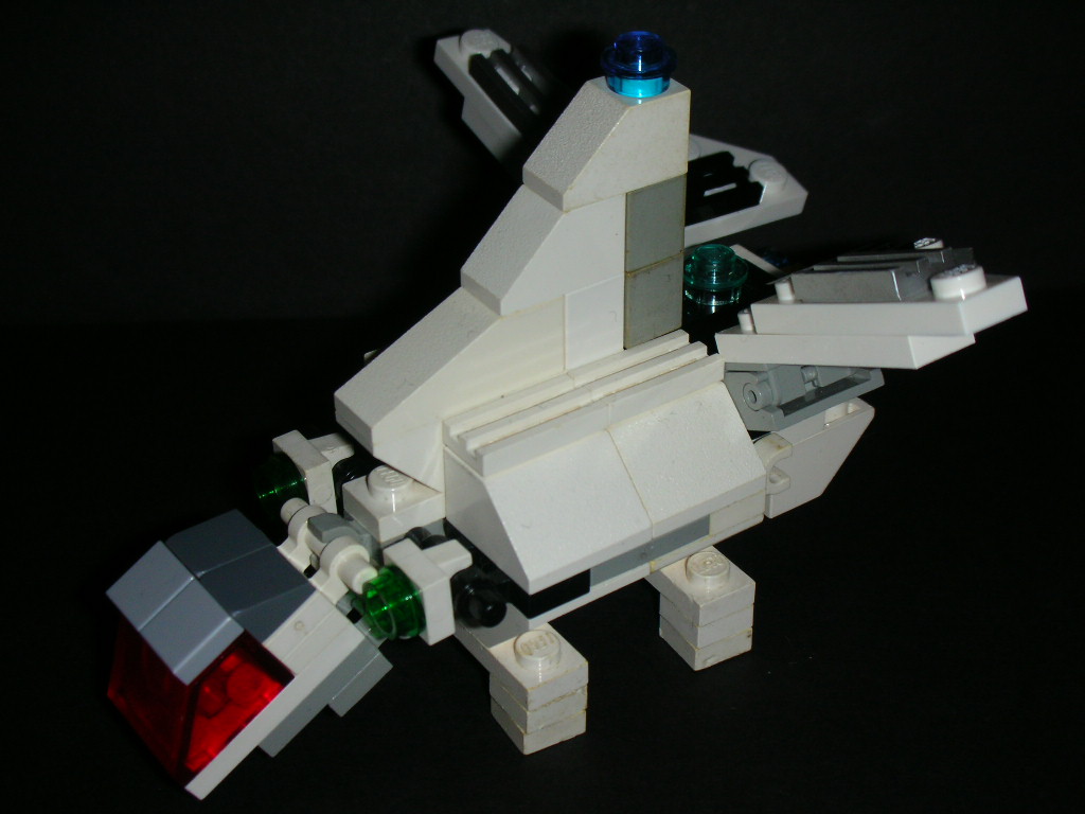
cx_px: 542
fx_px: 1912
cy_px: 407
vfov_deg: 24.0
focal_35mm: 61
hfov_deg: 31.7
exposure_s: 1/120
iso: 50
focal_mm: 10.1
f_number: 11.3
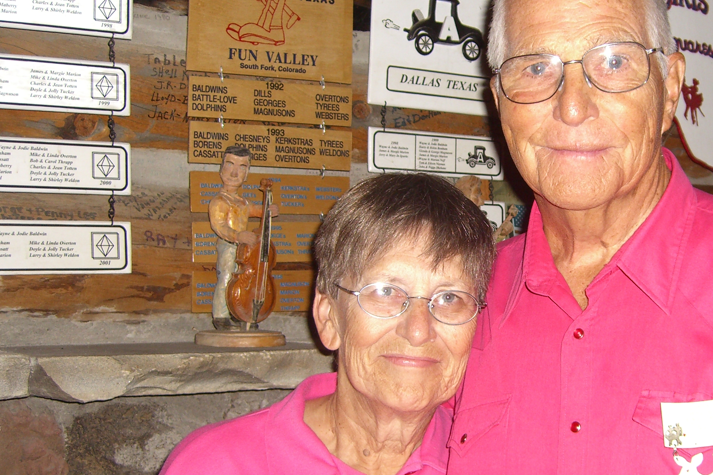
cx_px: 514
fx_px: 1188
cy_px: 275
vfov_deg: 22.6
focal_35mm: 60
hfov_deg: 32.9
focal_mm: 7.9
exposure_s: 1/60
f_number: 2.8
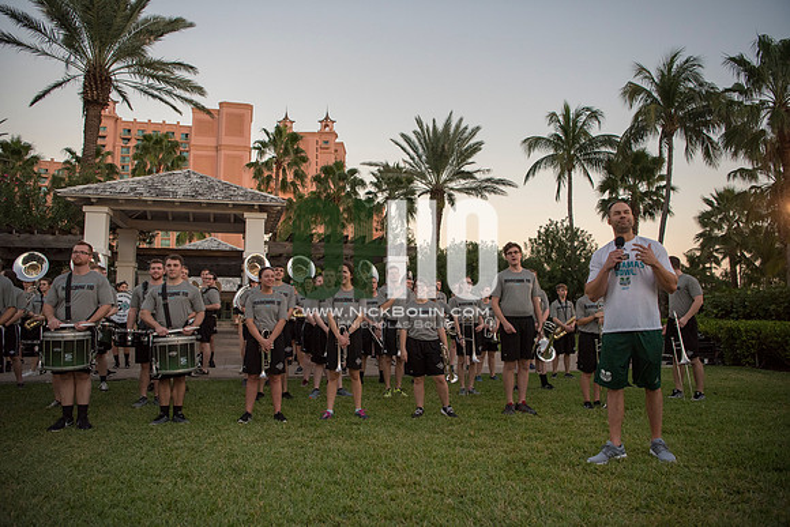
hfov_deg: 73.7
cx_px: 395
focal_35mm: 24
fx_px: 527
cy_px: 264
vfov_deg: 53.2
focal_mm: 24
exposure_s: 1/1600
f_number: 3.2
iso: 2000
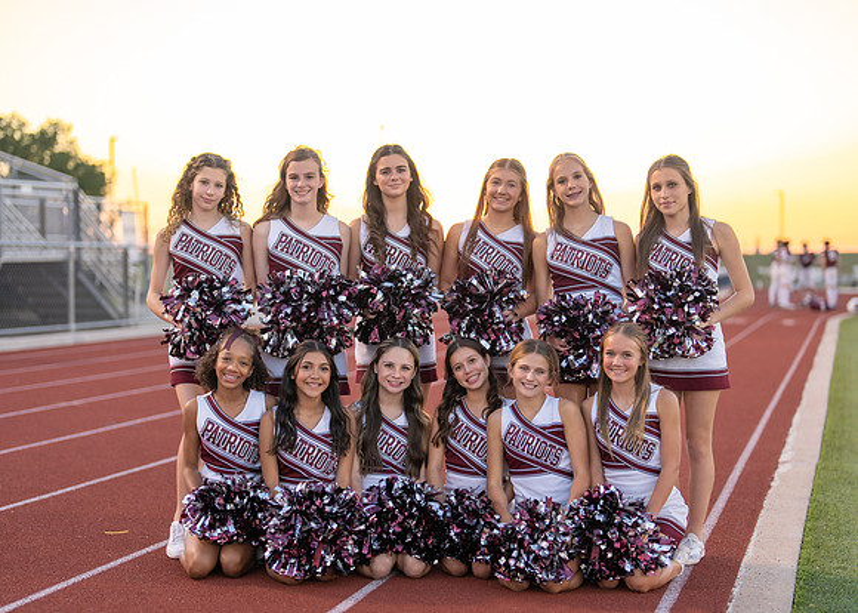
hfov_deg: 32.1
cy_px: 319
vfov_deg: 23.2
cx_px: 450
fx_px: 1492
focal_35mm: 61
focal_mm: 50
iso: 100
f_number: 1.2
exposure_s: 1/400
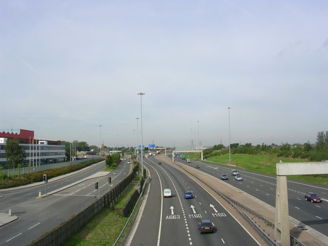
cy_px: 123
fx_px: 360
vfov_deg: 37.7
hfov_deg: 49.0
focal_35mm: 38
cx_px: 164
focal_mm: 5.8
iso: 50
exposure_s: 1/319
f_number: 5.6
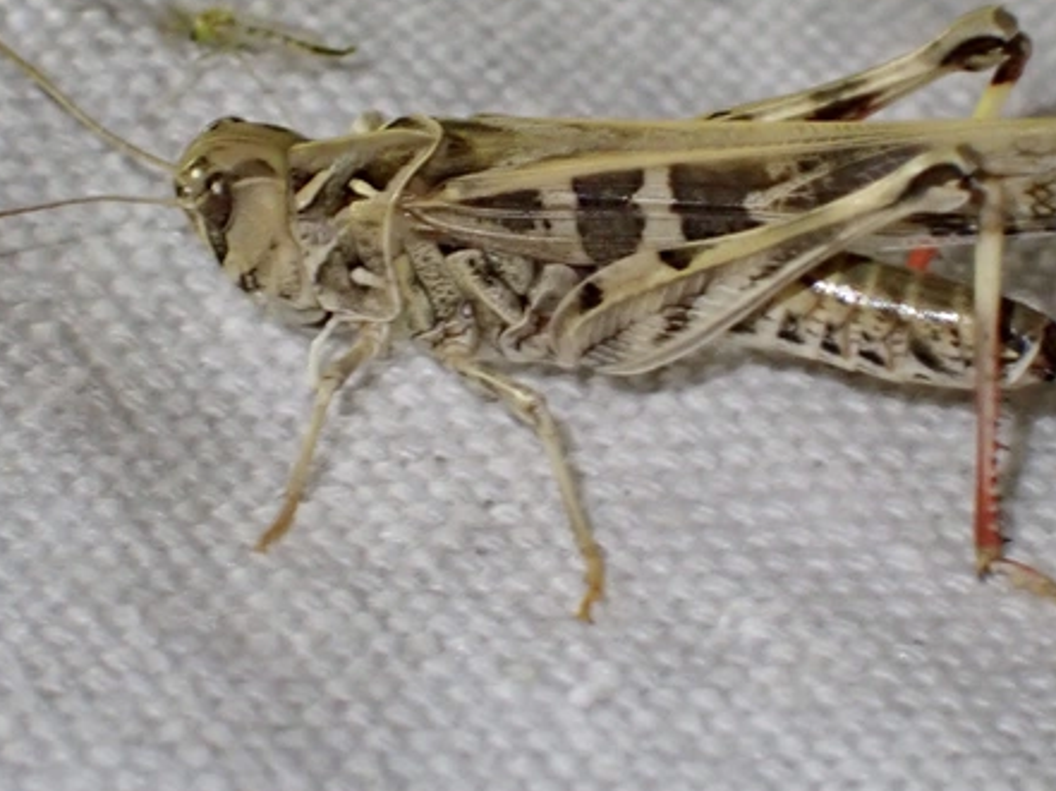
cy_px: 250
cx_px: 618
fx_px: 4420
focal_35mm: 145
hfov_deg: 13.6
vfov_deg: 10.2
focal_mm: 18
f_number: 4.9
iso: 500
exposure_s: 1/40
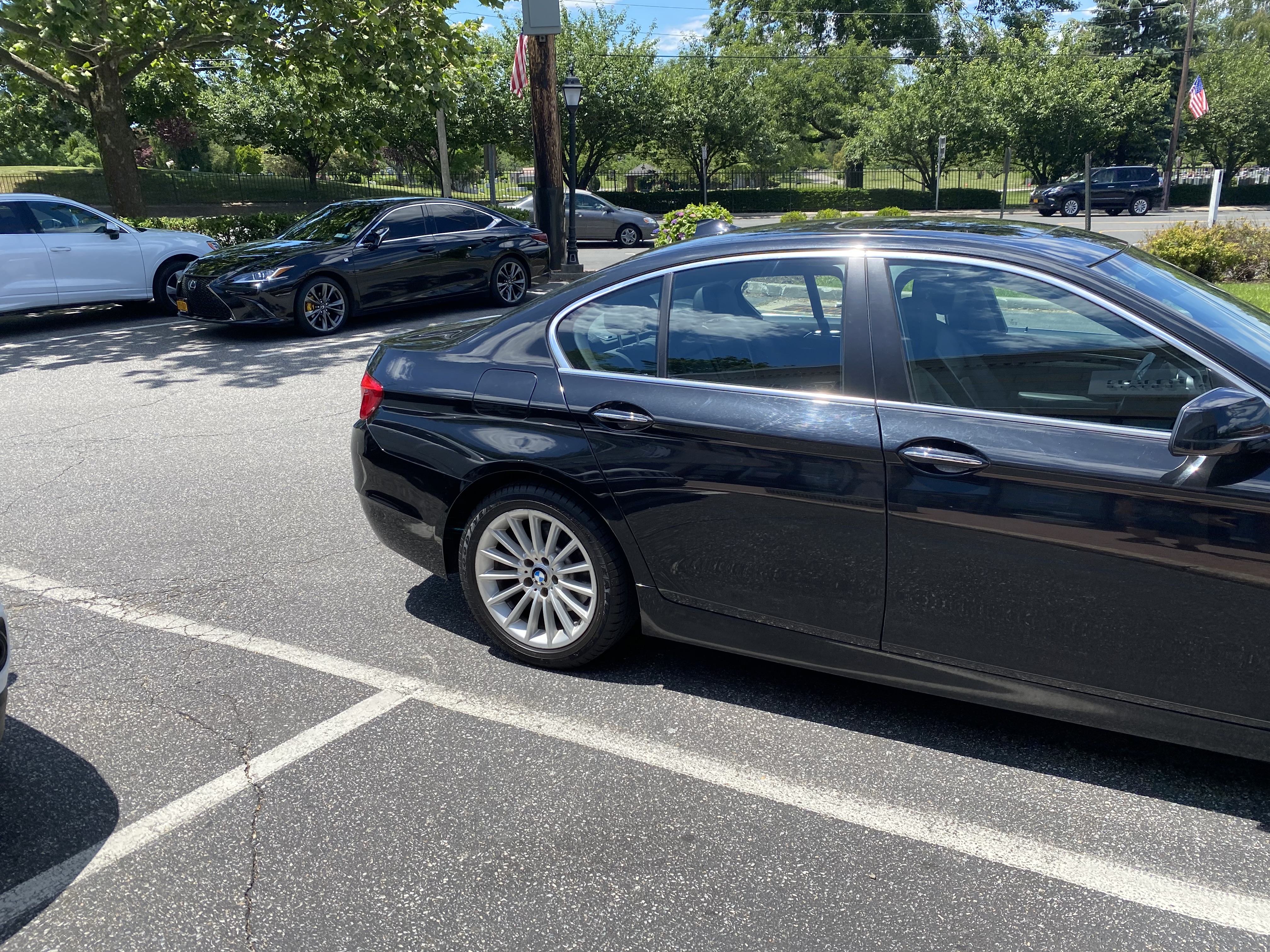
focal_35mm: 26
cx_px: 635
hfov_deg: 67.3
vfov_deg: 53.1
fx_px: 954
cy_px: 476
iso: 32
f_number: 1.8
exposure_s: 1/1522
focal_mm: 4.25
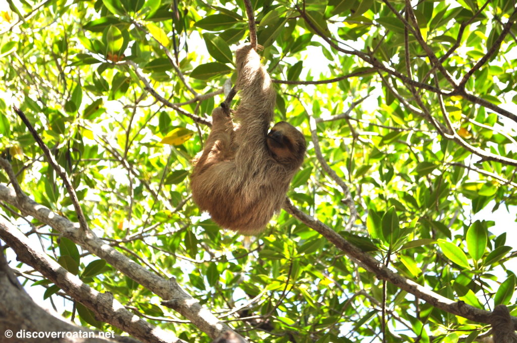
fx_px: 1183
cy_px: 172
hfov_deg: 24.6
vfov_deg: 16.5
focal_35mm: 82
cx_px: 258
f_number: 6.3
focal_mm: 55
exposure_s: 1/160
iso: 200
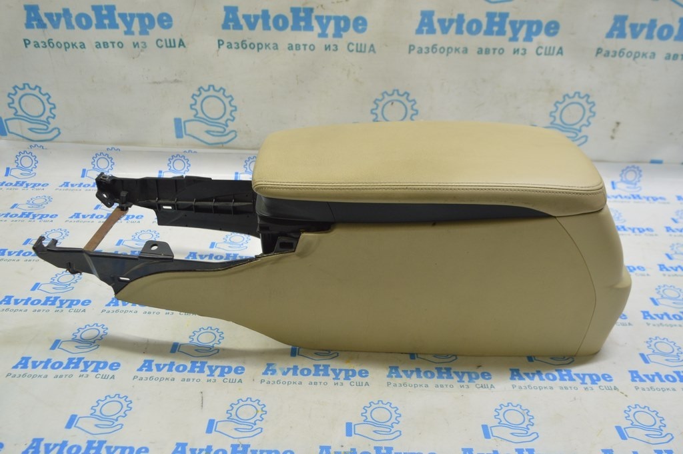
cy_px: 227
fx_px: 626
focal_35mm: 33
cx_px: 342
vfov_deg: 39.9
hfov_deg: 57.3
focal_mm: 22
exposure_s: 1/20
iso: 400
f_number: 5.6
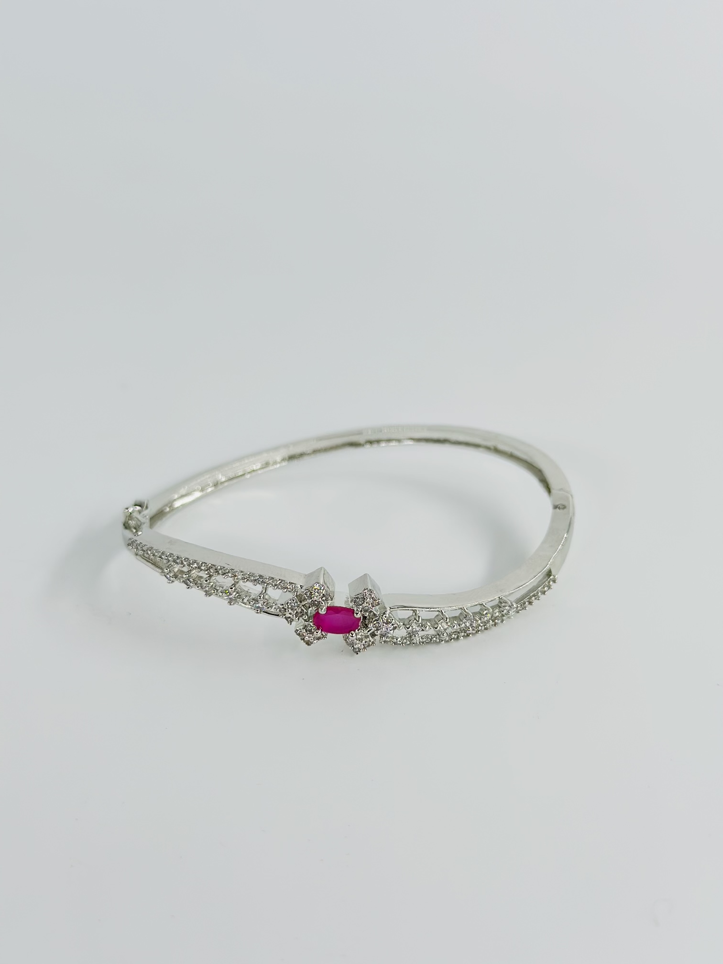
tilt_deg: -29.8
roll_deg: -0.9
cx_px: 362
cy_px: 482
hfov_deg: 30.3
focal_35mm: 48
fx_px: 1337
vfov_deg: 39.7
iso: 80
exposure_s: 1/1639
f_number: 1.78
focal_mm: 6.86
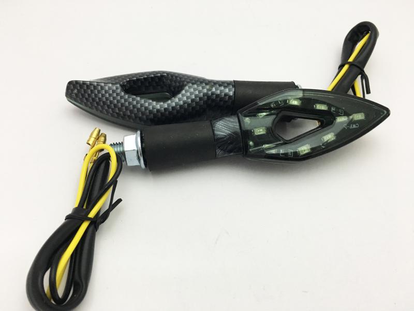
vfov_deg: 48.2
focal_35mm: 29
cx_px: 207
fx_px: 347
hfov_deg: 61.7
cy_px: 156
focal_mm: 4.15
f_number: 2.2
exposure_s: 1/30
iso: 160
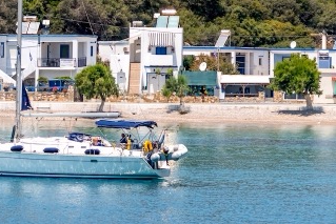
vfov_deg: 5.2
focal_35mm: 263
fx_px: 2456
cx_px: 114
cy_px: -1
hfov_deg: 7.8
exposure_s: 1/800
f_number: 4
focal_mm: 70
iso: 100
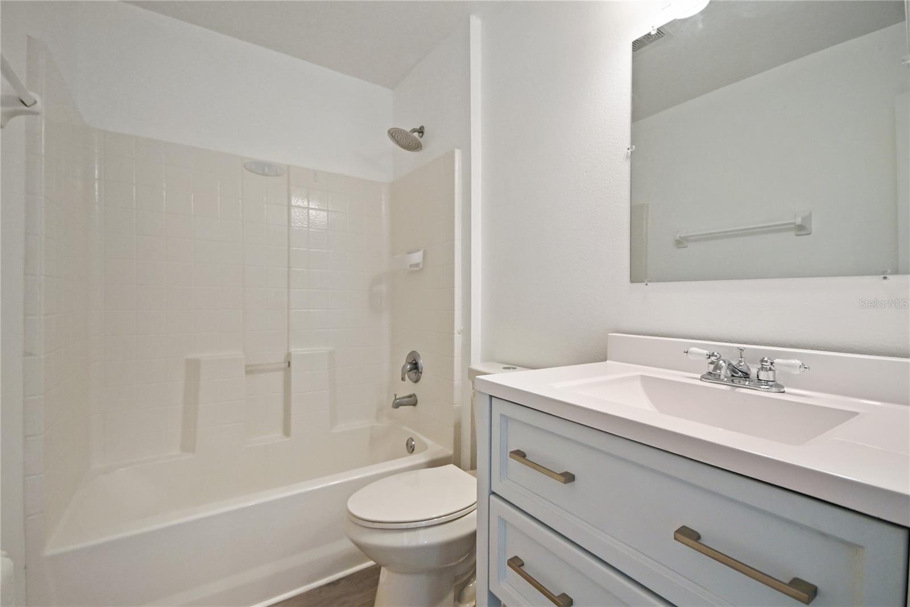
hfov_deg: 100.4
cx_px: 455
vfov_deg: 77.3
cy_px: 304
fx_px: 379
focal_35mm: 15
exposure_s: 1/125
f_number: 5.6
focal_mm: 10
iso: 1000
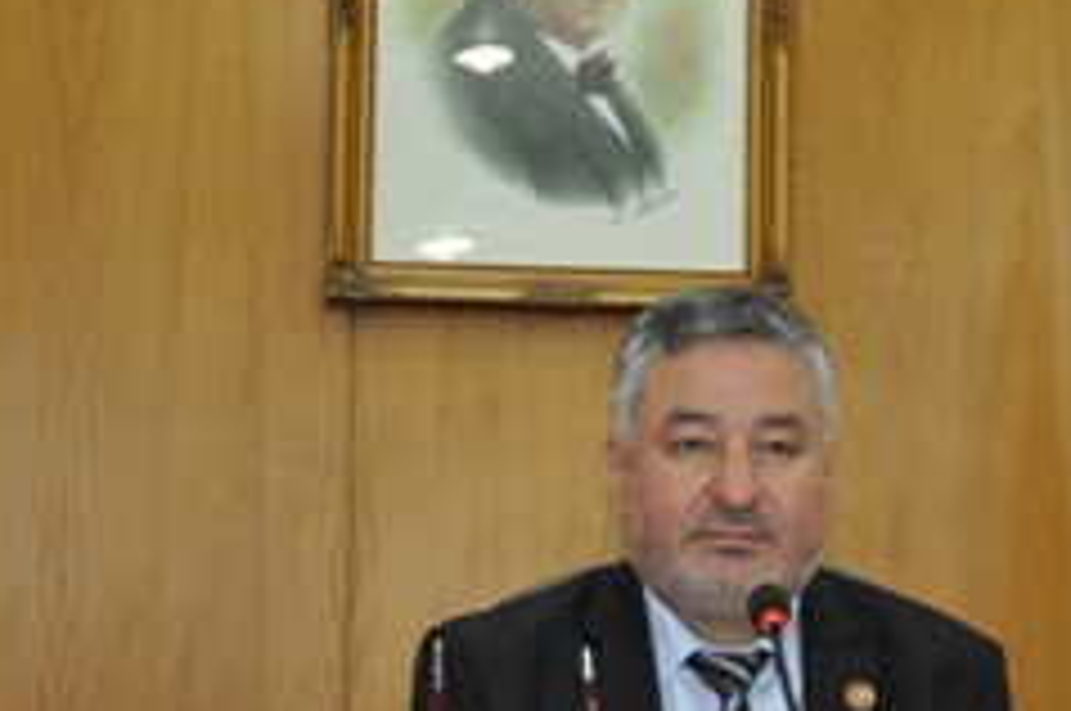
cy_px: 356
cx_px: 608
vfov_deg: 8.3
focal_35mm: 164
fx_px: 4872
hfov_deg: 12.5
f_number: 5
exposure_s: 1/15
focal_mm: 58
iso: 800
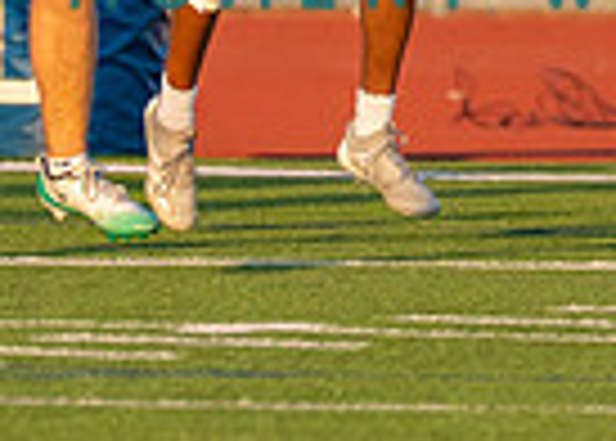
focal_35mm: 1747
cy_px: -257
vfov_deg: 0.8
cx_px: 577
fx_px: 30579
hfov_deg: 1.2
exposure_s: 1/1250
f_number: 2.8
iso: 200
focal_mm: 200
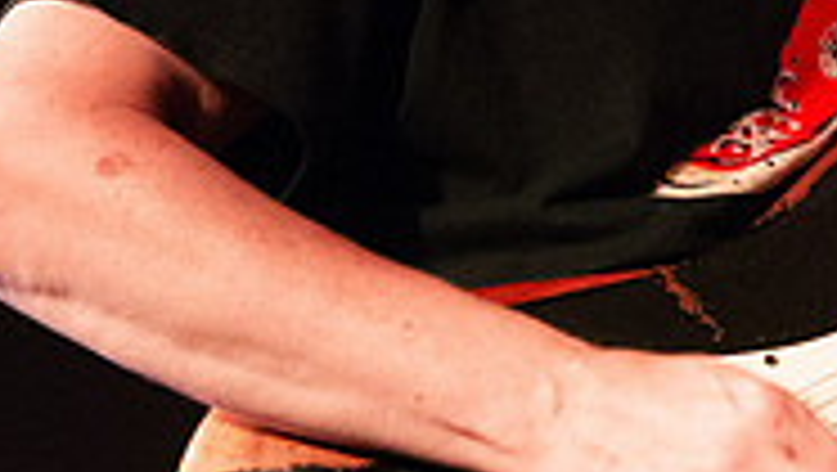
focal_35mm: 175
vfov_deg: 6.9
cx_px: 769
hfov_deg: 12.2
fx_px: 3887
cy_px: 90
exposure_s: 1/80
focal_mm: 46
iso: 6400
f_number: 6.3
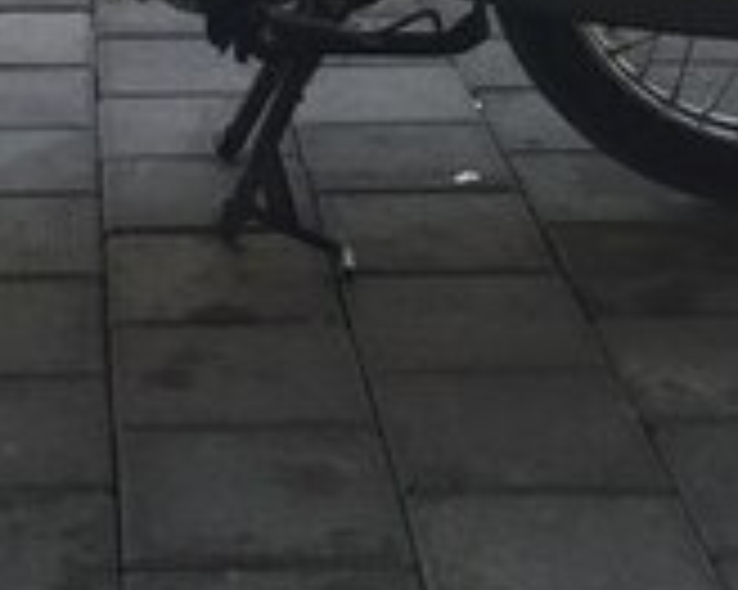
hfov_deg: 16.8
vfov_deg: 12.7
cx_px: 220
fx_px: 2489
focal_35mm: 114
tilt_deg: -8.6
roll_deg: -0.4
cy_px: -358
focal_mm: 4.15
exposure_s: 1/159
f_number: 2.2
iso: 25
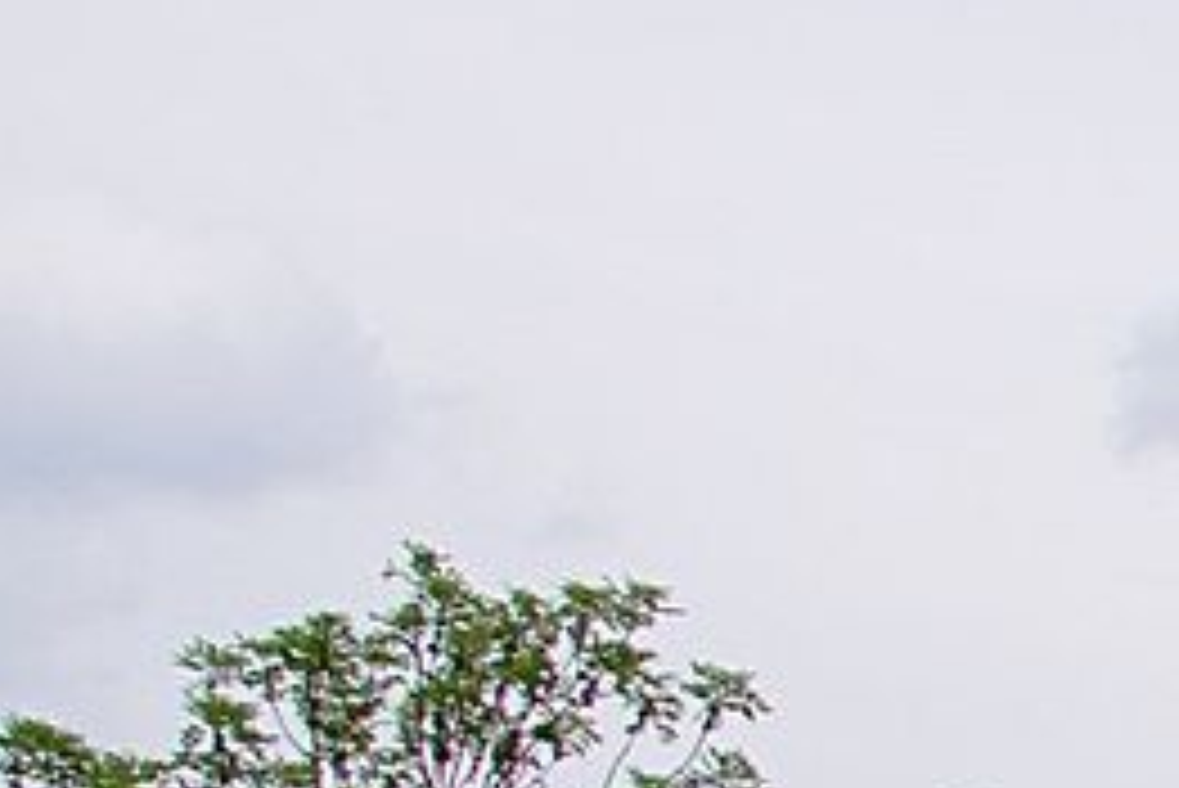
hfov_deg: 8.4
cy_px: 1722
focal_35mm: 206
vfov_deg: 6.4
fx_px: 6750
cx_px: 3488
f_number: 10
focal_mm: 18
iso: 100
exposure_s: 1/160
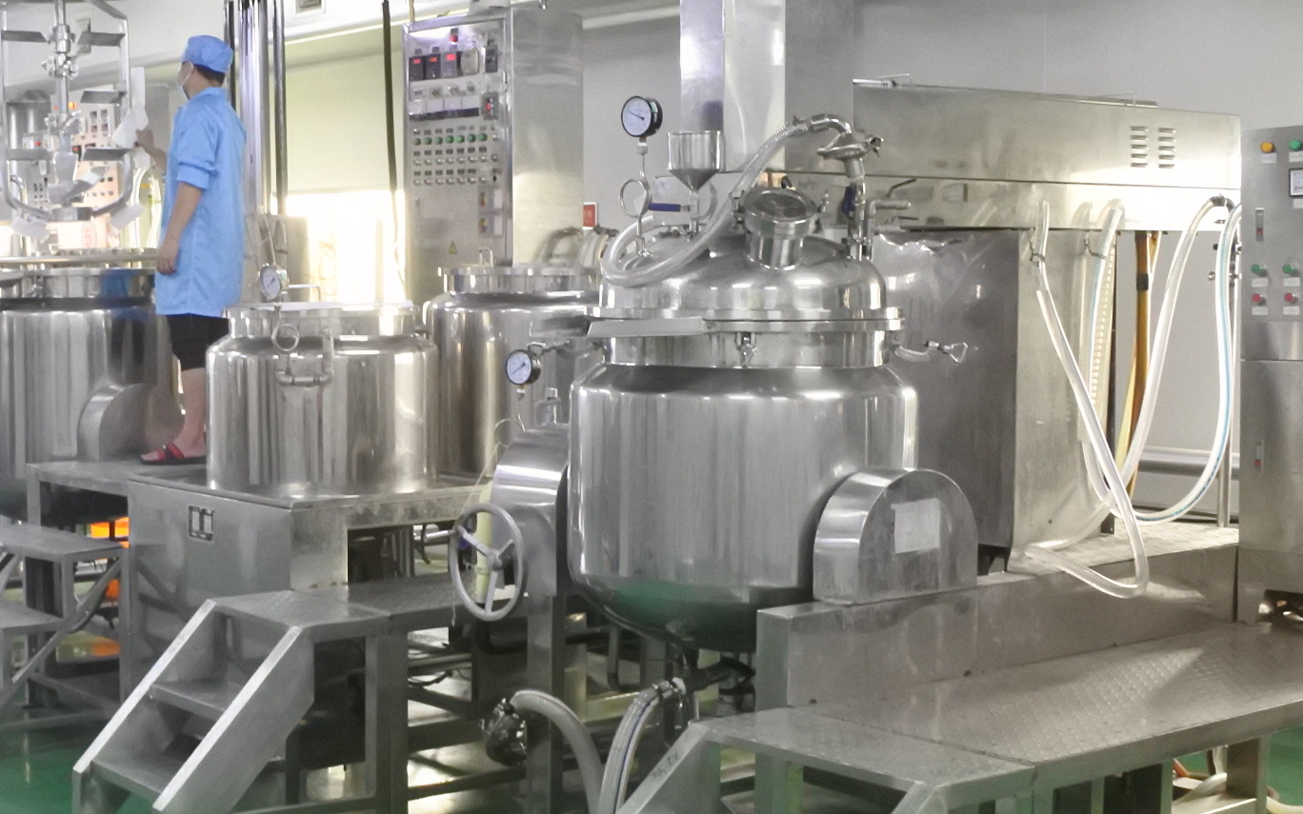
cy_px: 530
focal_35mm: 56
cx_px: 291
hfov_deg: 35.3
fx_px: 1989
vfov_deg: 23.1
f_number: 3.5
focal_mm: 10
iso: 1800
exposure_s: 1/60
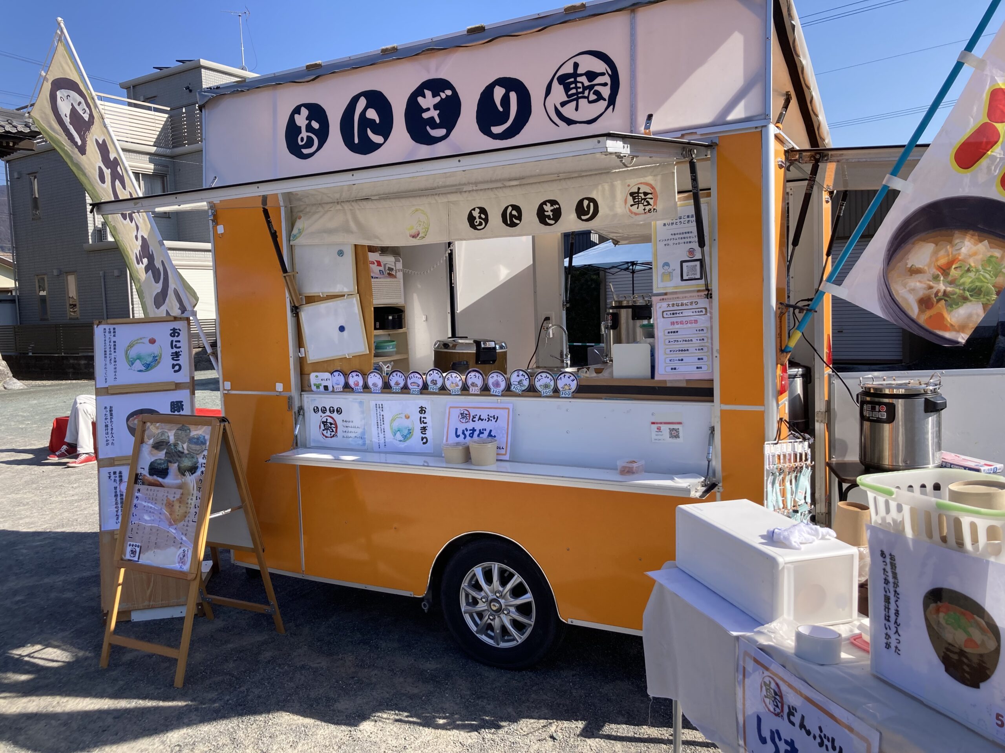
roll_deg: +2.6
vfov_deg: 49.7
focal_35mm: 28
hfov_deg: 63.4
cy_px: 376
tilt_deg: -7.2
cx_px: 502
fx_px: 813
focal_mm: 3.99
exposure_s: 1/1080
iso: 20
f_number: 1.8
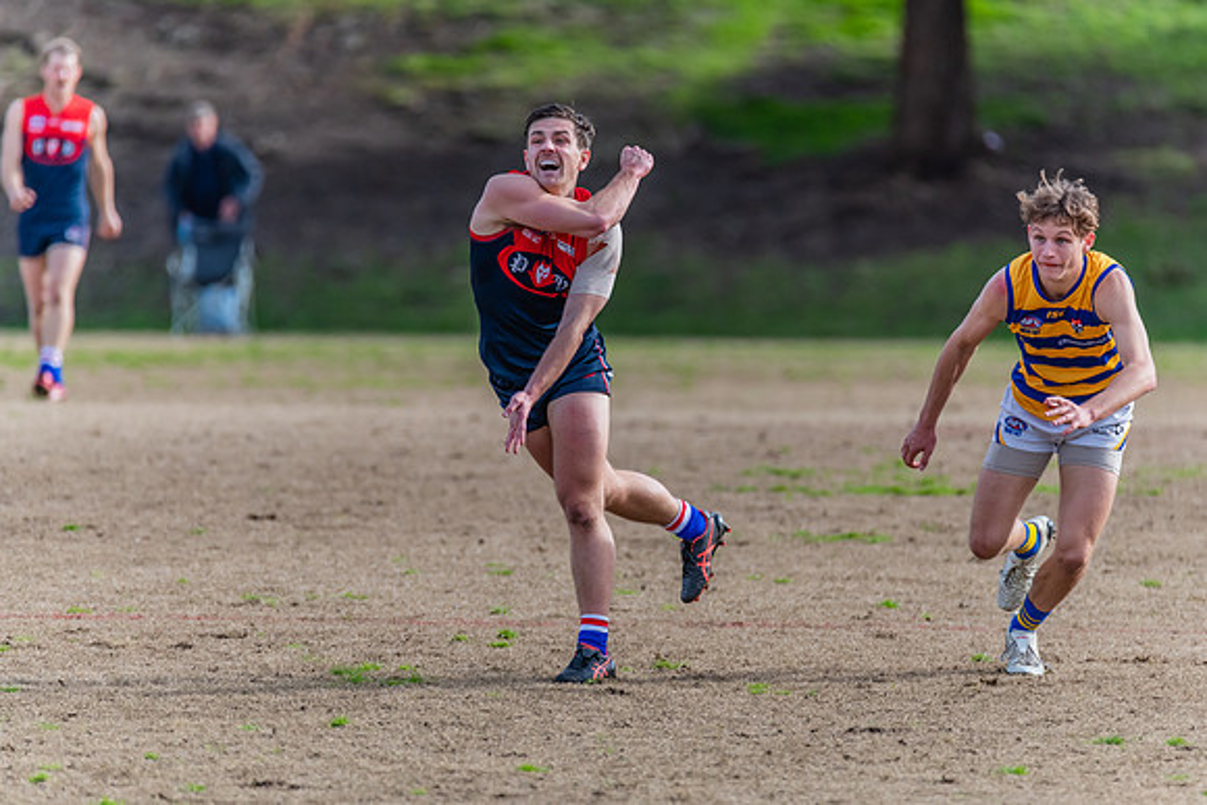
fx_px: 20962
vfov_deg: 2.2
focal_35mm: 625
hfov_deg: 3.3
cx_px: 624
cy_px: 413
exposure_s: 1/1600
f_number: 6.3
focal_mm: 600
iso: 900
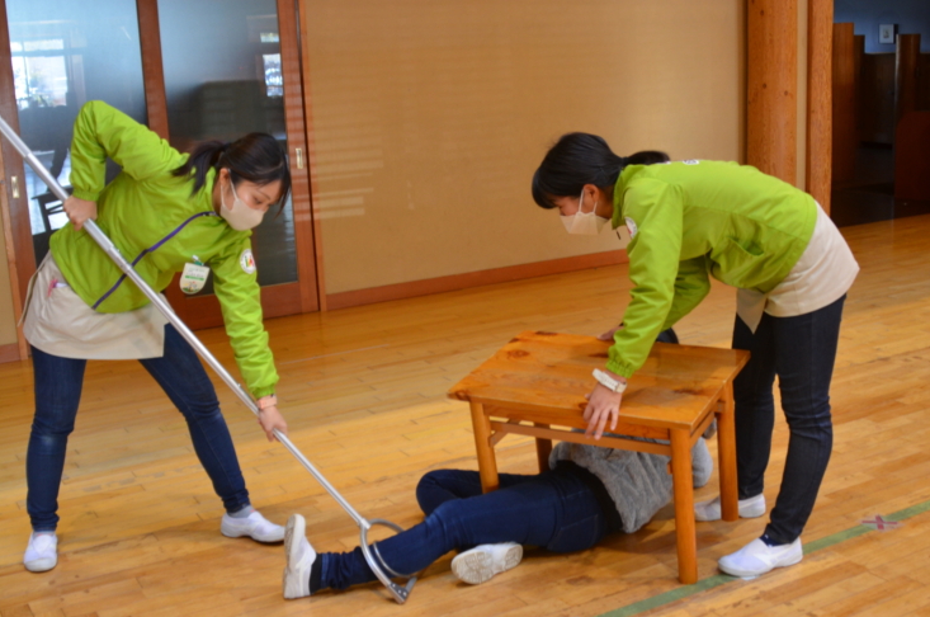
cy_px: 319
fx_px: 1135
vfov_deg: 30.4
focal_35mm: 44
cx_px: 472
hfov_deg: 44.6
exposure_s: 1/50
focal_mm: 28
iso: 800
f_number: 3.5
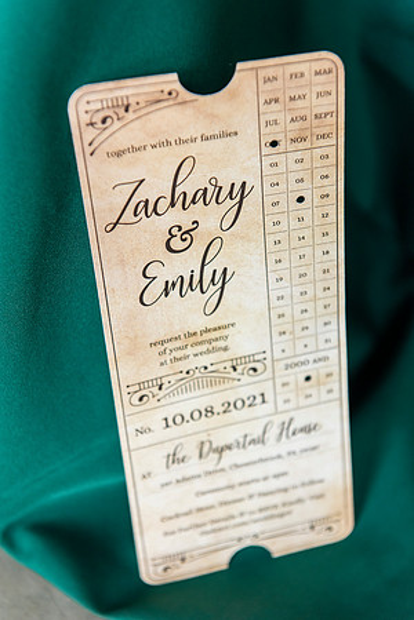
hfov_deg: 19.5
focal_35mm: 70
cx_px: 207
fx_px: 1207
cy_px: 310
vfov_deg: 28.8
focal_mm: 70
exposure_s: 1/160
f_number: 5
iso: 1000
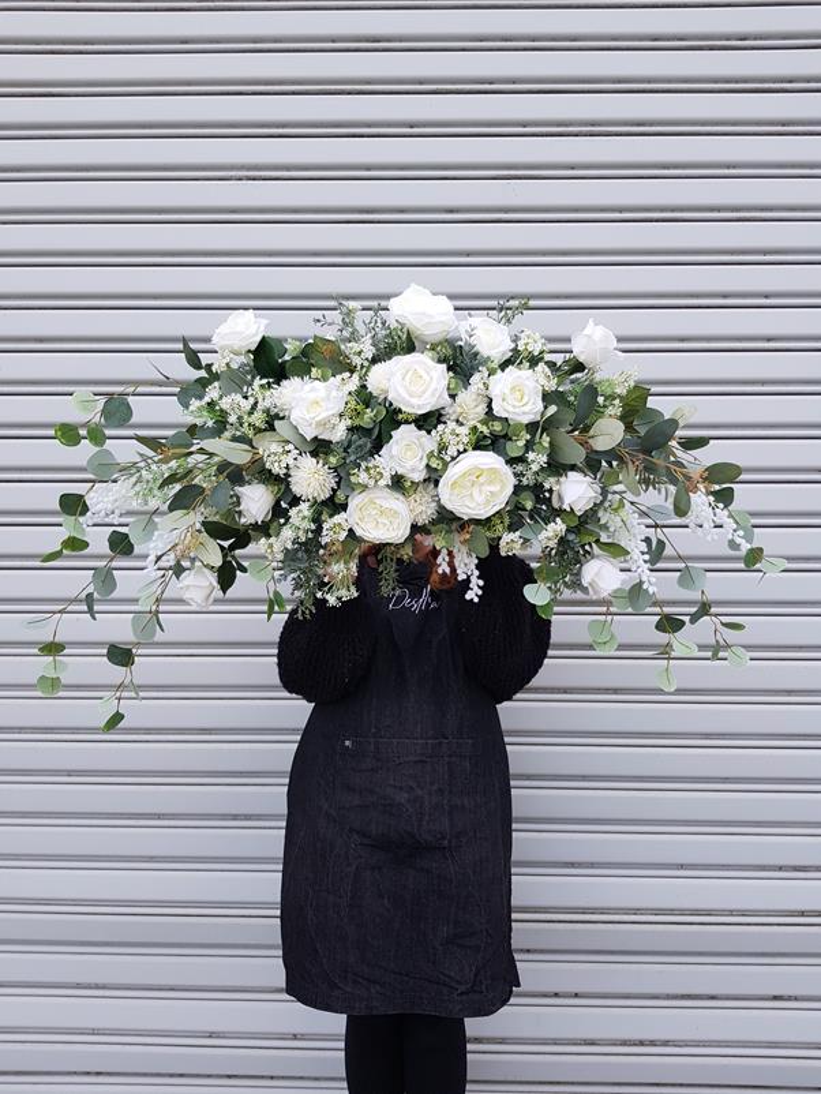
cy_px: 547
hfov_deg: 53.1
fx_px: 822
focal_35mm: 26
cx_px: 410
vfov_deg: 67.3
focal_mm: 4.3
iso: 40
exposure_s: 1/516
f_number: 1.7
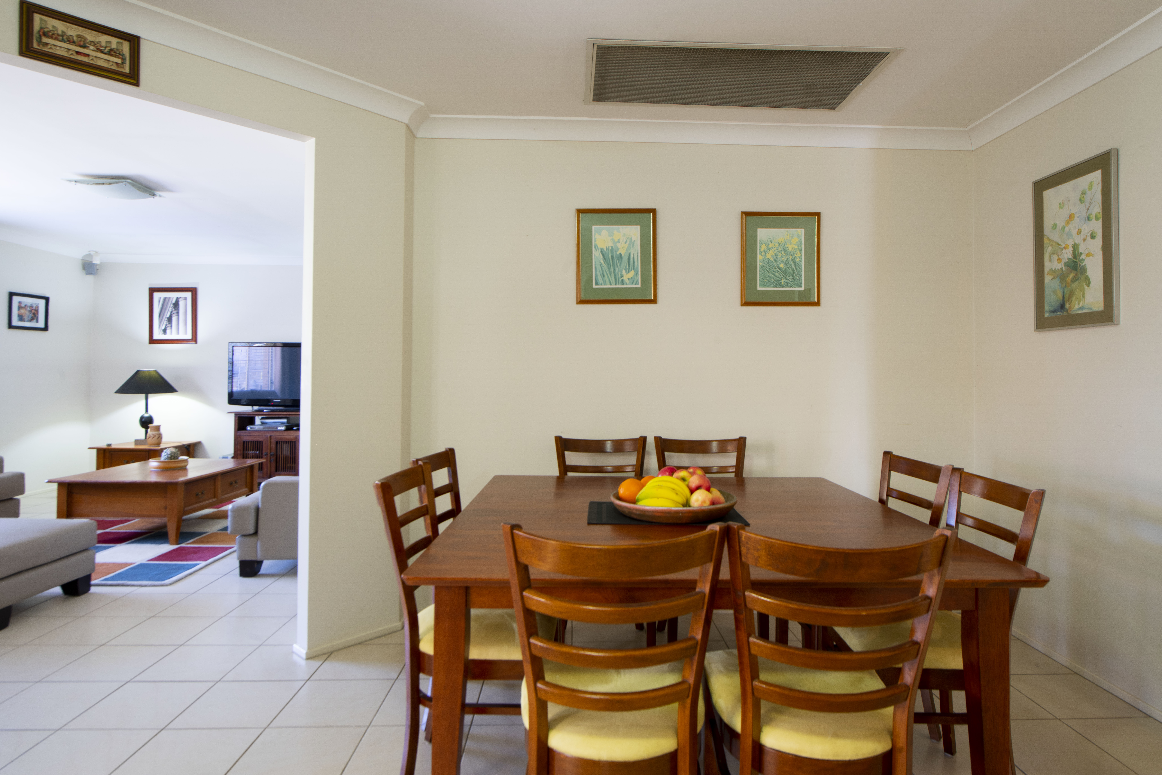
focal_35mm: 20
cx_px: 581
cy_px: 388
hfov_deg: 84.0
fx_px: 646
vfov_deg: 61.9
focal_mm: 20
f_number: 11
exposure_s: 1.6
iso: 160
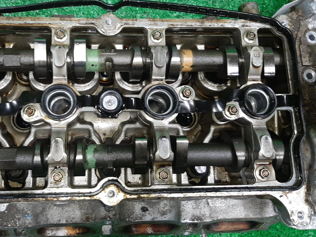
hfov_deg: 50.7
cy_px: 100
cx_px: 112
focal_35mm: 36
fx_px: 329
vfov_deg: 39.6
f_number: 1.7
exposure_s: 1/50
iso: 129
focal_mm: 3.93
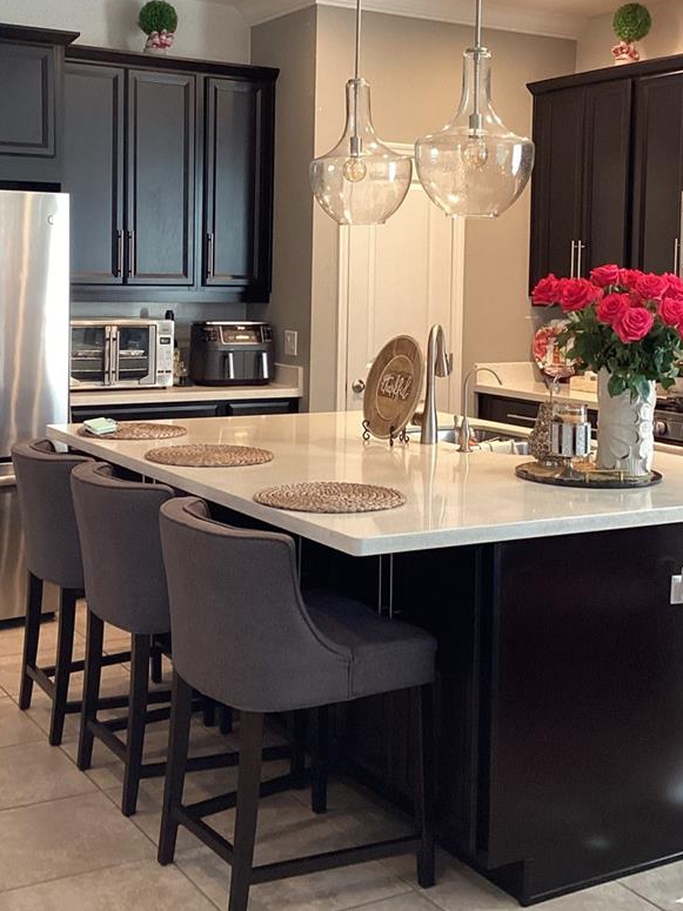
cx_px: 349
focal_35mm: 48
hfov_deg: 30.3
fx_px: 1263
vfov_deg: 39.3
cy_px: 323
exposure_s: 1/60
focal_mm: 3.3
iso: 160
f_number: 2.4
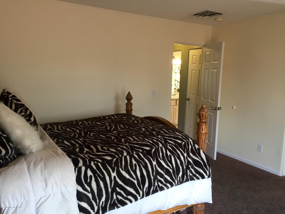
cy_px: 107
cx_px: 142
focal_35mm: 29
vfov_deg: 48.2
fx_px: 239
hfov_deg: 61.7
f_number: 2.2
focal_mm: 4.15
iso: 64
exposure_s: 1/30
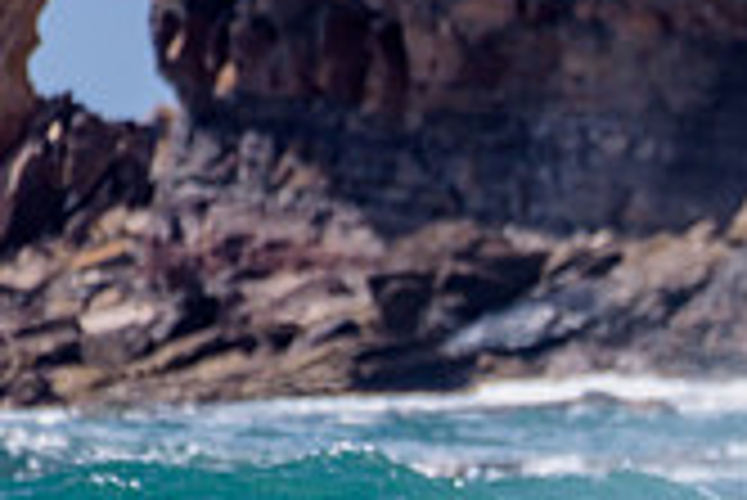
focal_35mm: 2139
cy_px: 897
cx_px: 1528
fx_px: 44422
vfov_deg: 0.6
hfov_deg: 1.0
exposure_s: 1/2000
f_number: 5.6
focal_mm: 500
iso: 100
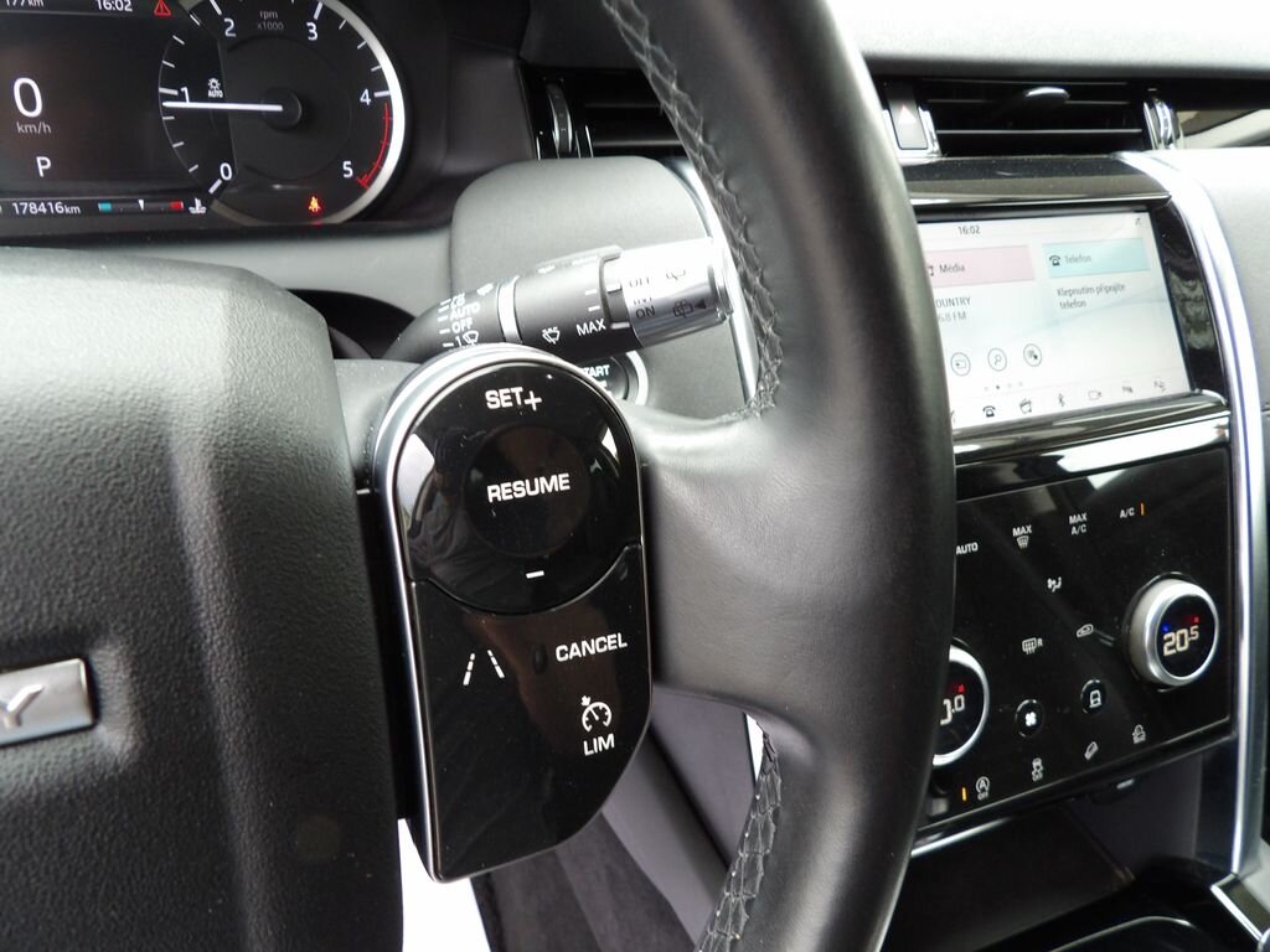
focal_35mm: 24
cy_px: 476
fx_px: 881
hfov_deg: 71.6
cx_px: 635
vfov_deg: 56.8
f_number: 3.2
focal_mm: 4.3
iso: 200
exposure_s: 1/29
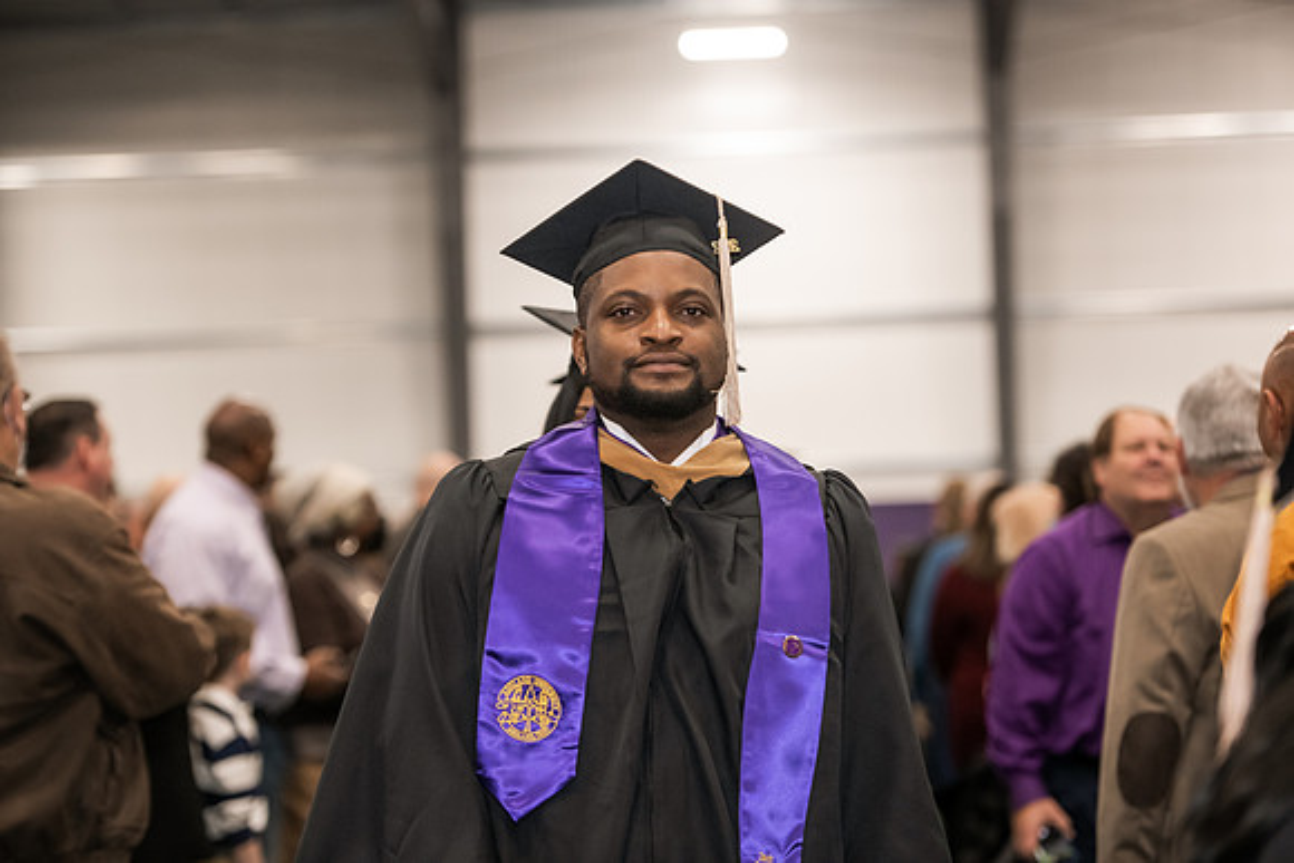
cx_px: 647
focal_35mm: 110
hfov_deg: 18.6
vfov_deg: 12.5
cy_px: 432
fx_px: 3955
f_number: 3.2
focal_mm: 110
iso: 2000
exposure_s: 1/200
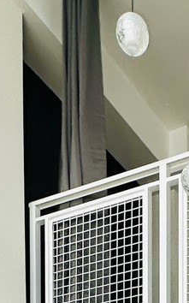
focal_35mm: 67
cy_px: 560
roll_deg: -3.1
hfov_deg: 18.1
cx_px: 245
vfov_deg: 20.4
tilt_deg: -1.1
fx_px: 553
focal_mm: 2.22
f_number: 2.2
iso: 40
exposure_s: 1/175
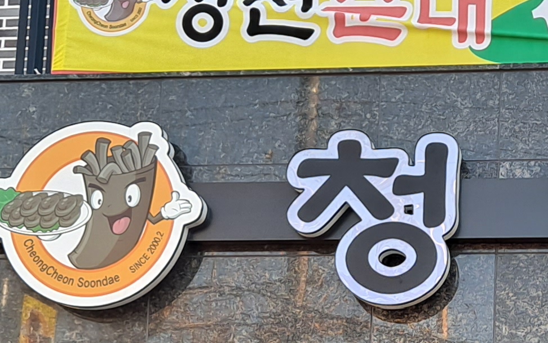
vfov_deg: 11.7
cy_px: 431
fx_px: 1628
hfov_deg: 18.7
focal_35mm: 109
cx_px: 505
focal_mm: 4.6
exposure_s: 1/146
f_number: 2
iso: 32
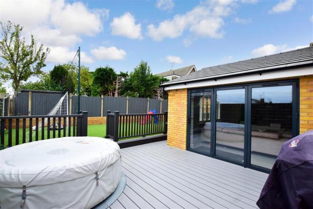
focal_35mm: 15
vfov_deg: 77.3
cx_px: 156
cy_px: 104
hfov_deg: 100.4
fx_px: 130
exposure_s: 1/100
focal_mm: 10
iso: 400
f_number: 13
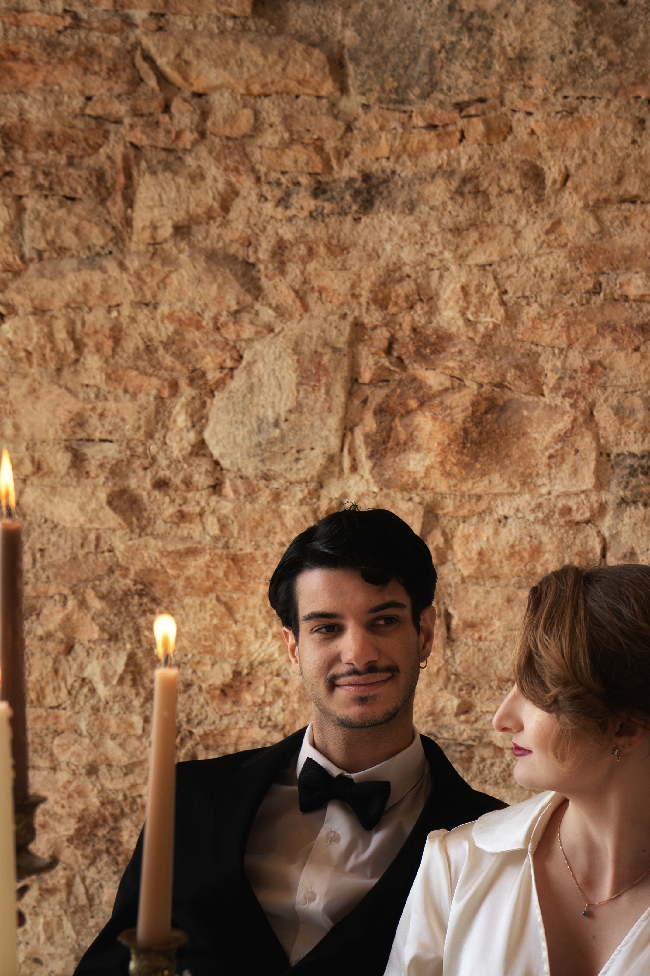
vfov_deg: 33.1
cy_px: 831
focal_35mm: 58
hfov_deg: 23.2
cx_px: 450
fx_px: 1571
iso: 250
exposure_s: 1/320
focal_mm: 31
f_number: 4
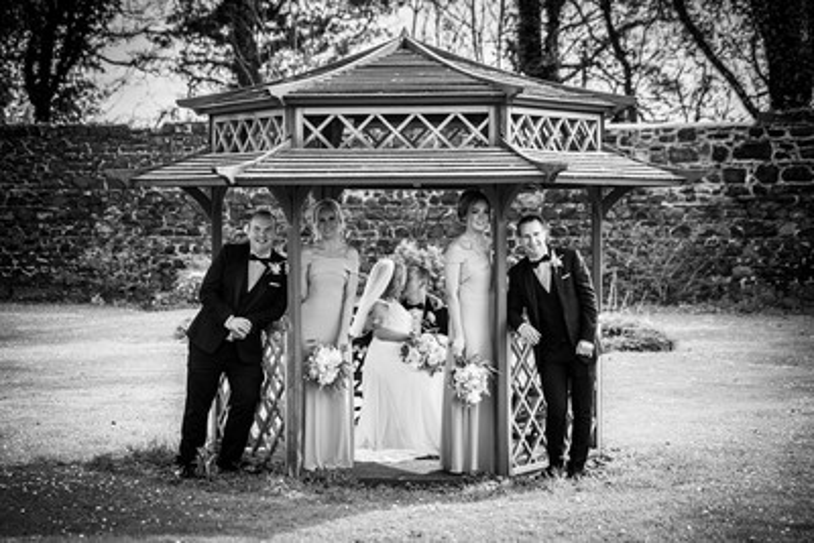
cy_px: 240
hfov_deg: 24.1
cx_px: 339
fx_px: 1906
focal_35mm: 84
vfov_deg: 16.2
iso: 250
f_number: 2.8
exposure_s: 1/1000
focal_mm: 70
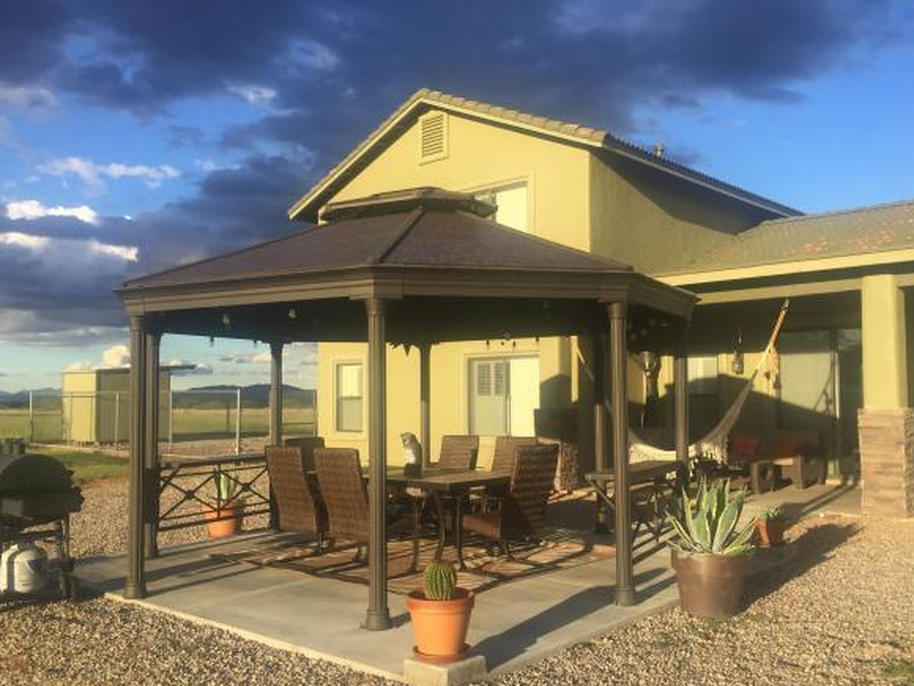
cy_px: 366
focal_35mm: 32
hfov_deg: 56.8
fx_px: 845
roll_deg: -0.8
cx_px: 490
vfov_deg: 44.1
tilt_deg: +3.7
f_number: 2.2
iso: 32
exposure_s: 1/860
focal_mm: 4.15
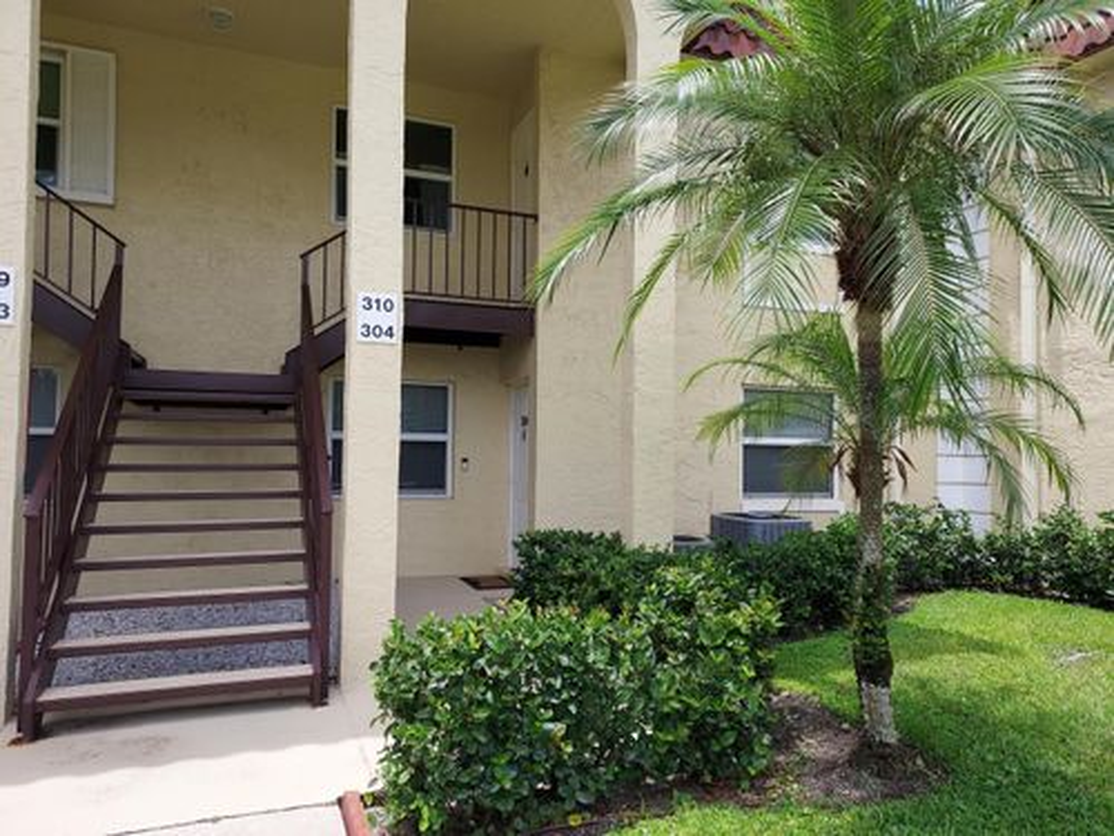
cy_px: 418
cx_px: 557
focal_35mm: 24
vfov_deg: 56.8
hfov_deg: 71.6
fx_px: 772
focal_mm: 4.6
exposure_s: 1/427
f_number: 1.8
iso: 40
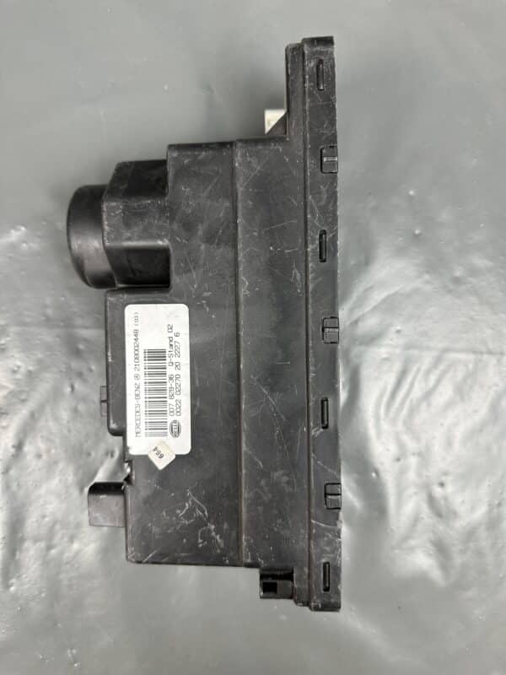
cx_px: 253
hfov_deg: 56.8
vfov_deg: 71.6
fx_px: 468
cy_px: 338
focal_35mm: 24
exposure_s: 1/100
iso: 200
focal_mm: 6.86
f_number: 1.78
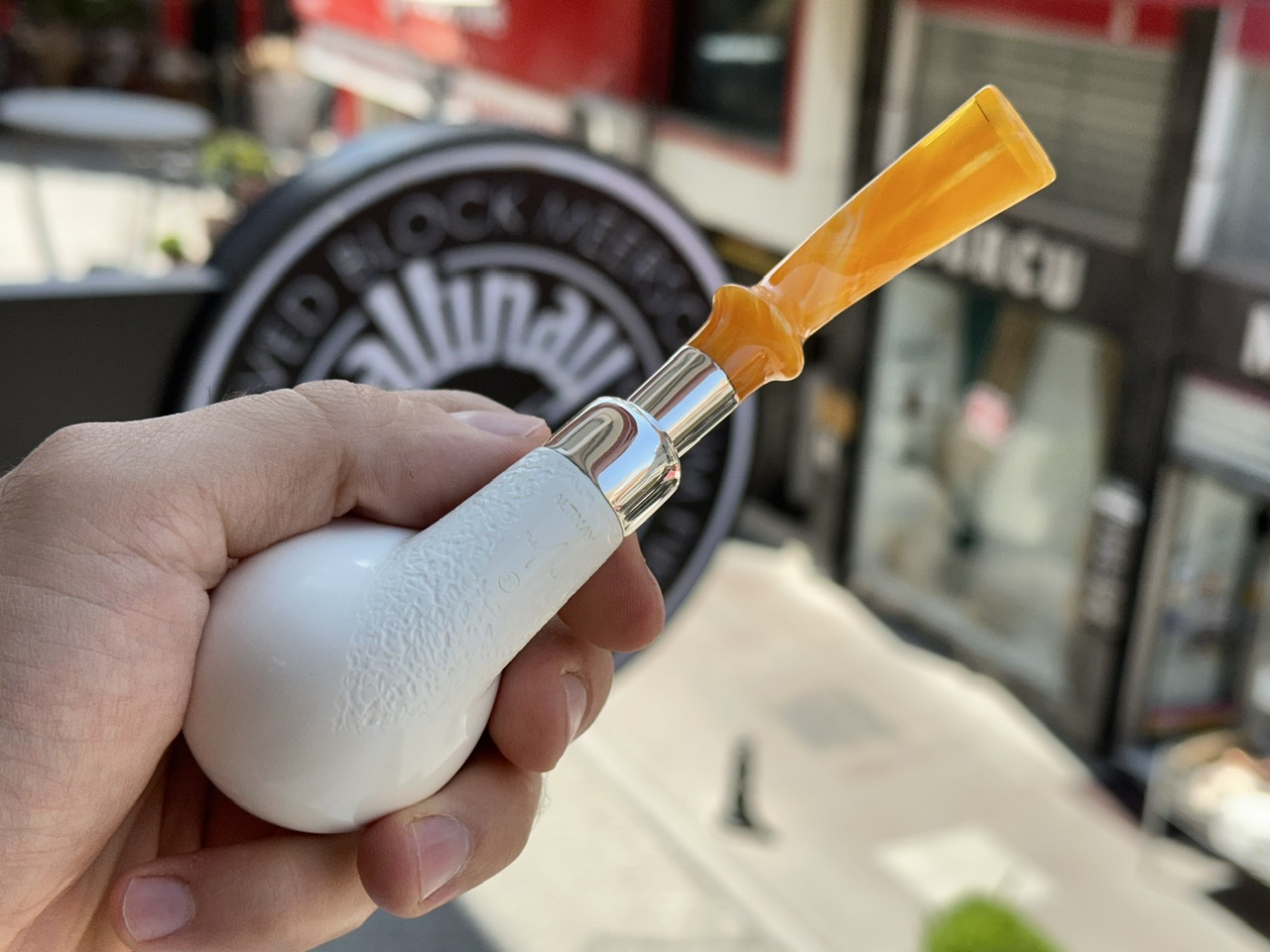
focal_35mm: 48
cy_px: 476
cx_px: 635
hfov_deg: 39.7
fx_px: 1761
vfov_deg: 30.3
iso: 64
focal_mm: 6.86
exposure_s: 1/1272
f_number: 1.78
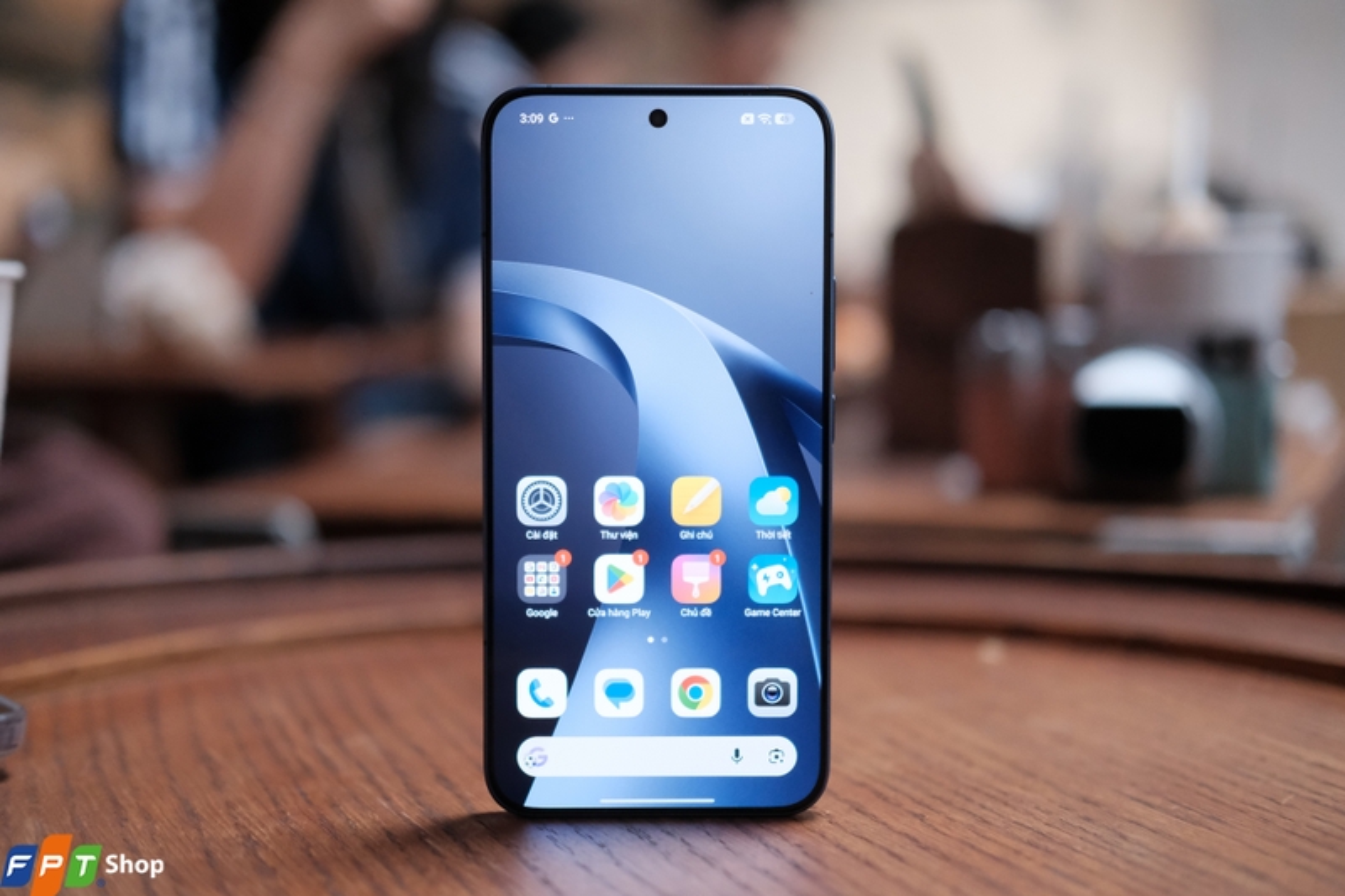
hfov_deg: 37.5
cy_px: 448
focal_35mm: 53
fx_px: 1980
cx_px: 672
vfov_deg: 25.5
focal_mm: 35
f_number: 2
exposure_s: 1/1000
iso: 3200
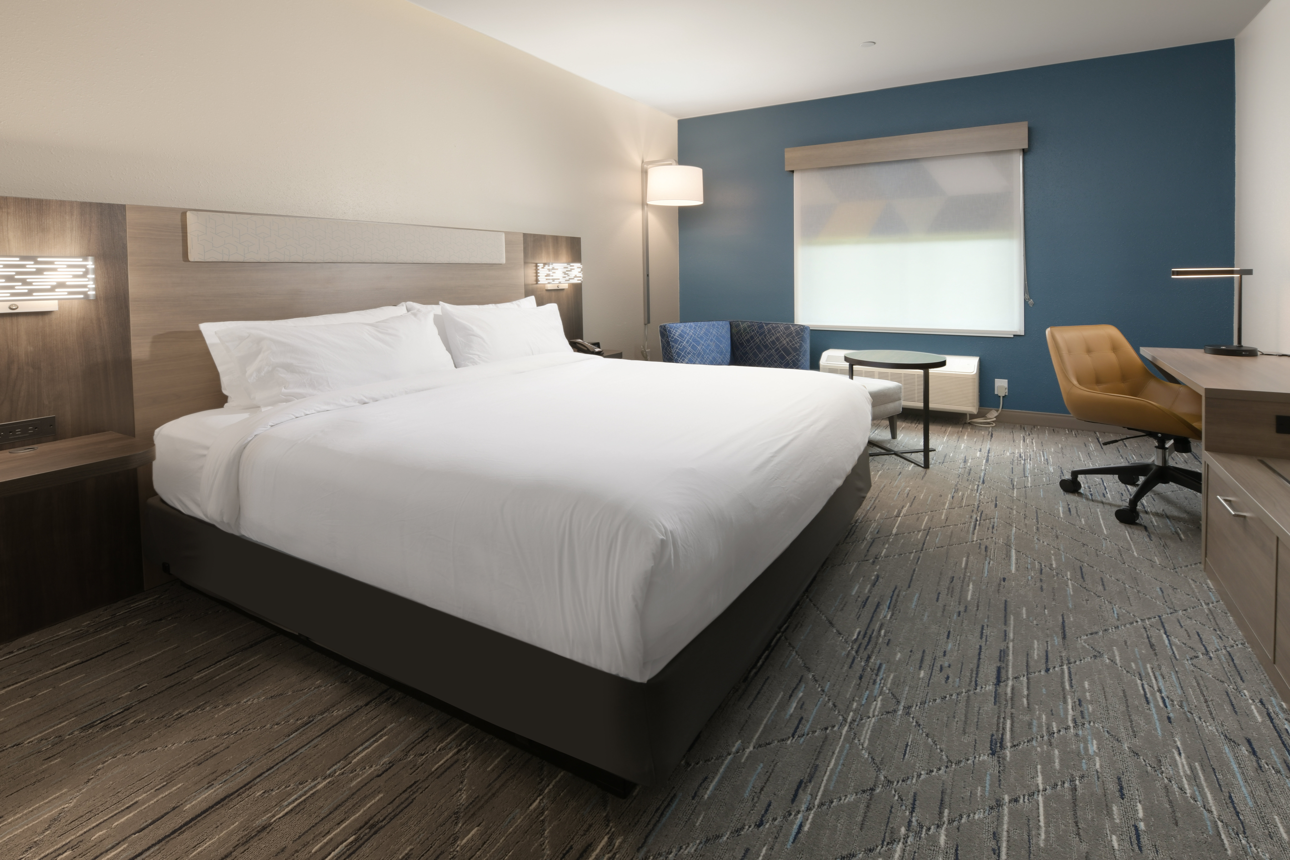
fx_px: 502
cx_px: 645
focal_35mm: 14
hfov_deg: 104.3
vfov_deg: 81.2
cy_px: 430
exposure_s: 1.3
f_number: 11
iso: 400
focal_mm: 14
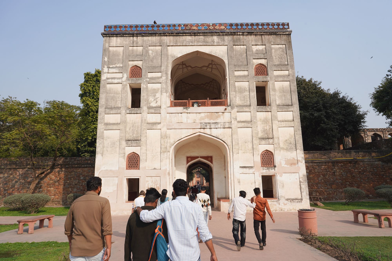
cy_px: 130
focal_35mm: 24
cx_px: 196
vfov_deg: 53.1
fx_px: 261
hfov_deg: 73.7
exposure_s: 1/100
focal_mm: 24
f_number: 14
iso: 100
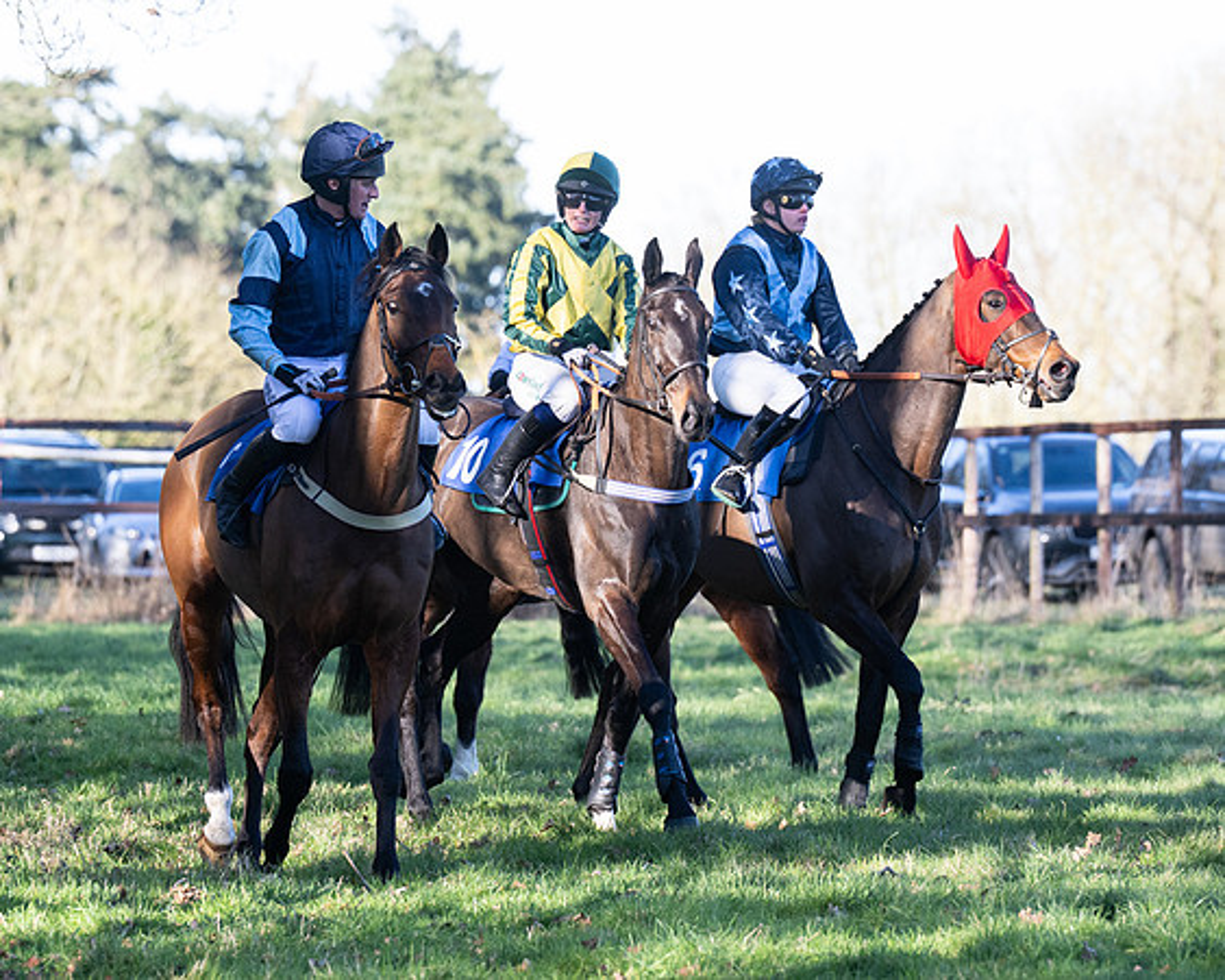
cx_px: 428
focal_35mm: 373
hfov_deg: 5.2
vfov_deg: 4.2
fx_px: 13505
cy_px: 483
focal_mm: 190
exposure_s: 1/640
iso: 400
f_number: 5
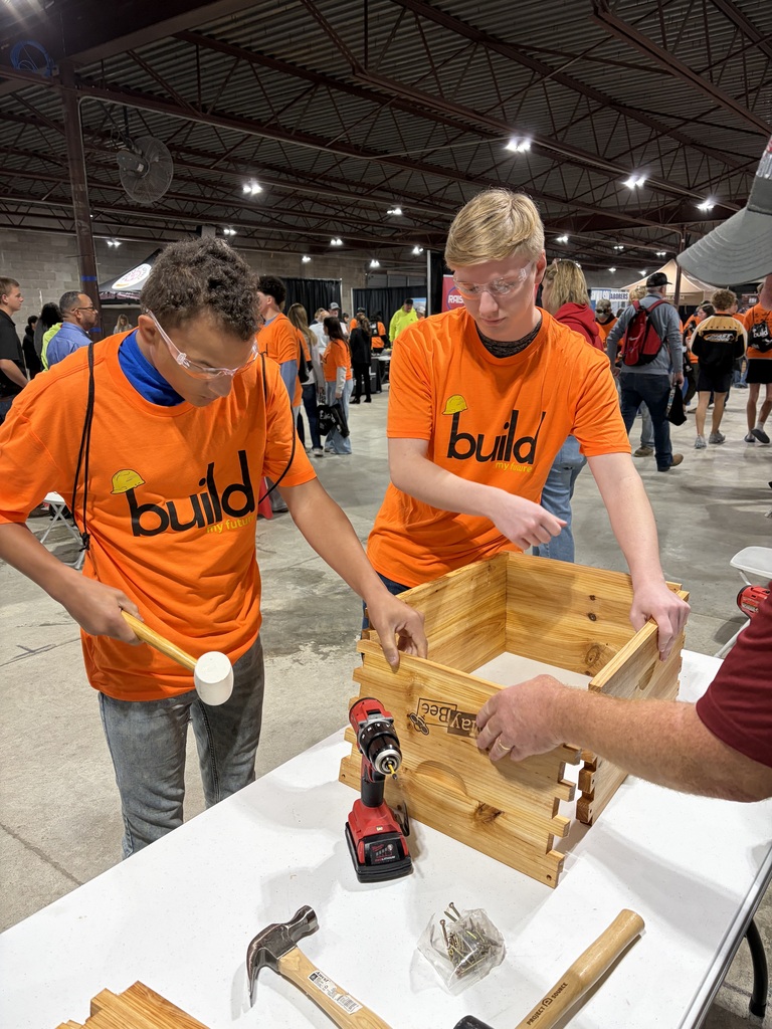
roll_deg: +0.9
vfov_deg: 67.3
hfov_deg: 53.1
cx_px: 386
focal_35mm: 26
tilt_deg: -14.7
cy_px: 514
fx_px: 773
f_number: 1.6
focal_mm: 5.96
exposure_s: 1/60
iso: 160
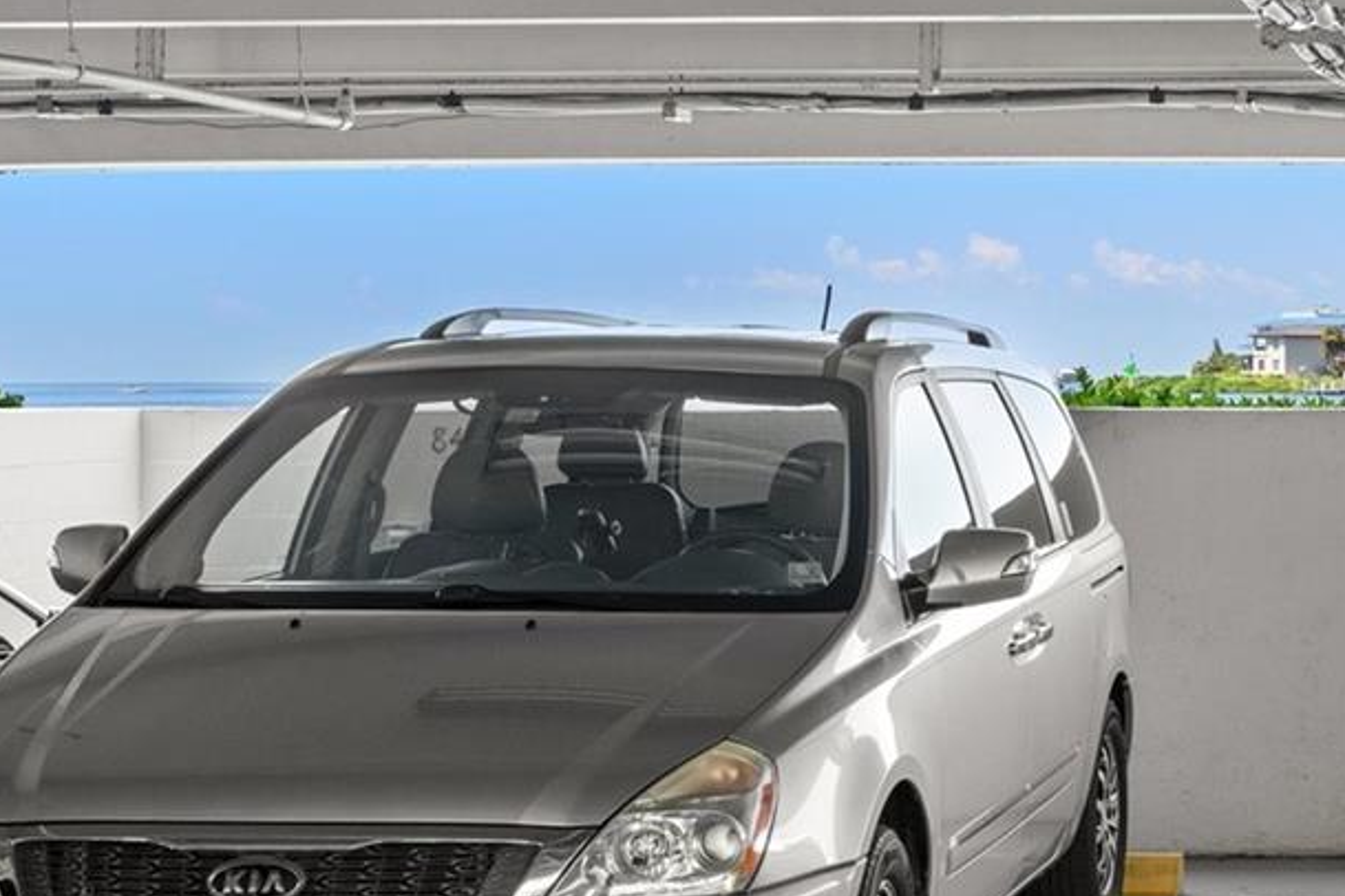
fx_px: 3437
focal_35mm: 92
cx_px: 1743
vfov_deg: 14.9
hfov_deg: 20.3
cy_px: 459
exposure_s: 1/8
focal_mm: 35
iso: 320
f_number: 8
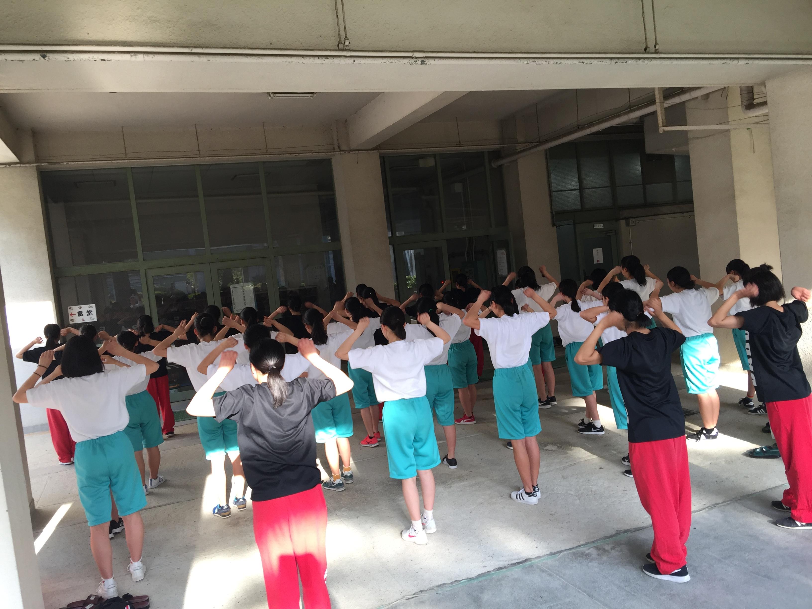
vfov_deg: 48.2
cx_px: 406
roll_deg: +4.4
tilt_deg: -1.9
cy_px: 304
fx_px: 680
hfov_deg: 61.7
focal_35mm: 29
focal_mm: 4.2
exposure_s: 1/120
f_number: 2.2
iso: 32
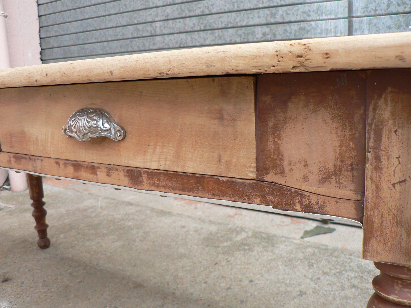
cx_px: 206
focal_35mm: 36
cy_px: 154
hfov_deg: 51.4
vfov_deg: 39.7
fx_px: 427
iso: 80
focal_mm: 6
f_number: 2.8
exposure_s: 1/160
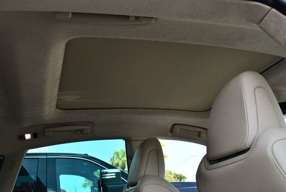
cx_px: 143
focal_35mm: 36
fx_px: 286
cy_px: 96
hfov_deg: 53.1
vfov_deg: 36.9
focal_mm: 18
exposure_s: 1/250
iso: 250
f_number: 5.6
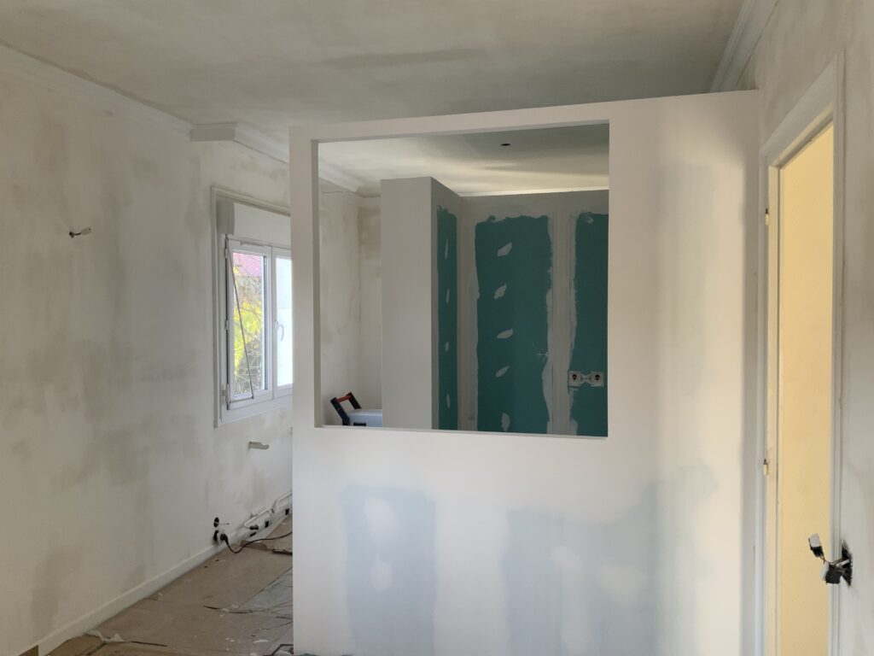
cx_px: 437
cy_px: 328
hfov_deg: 61.7
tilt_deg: -1.4
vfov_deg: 48.2
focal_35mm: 29
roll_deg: +1.1
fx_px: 732
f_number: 1.8
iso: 50
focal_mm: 3
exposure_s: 1/50
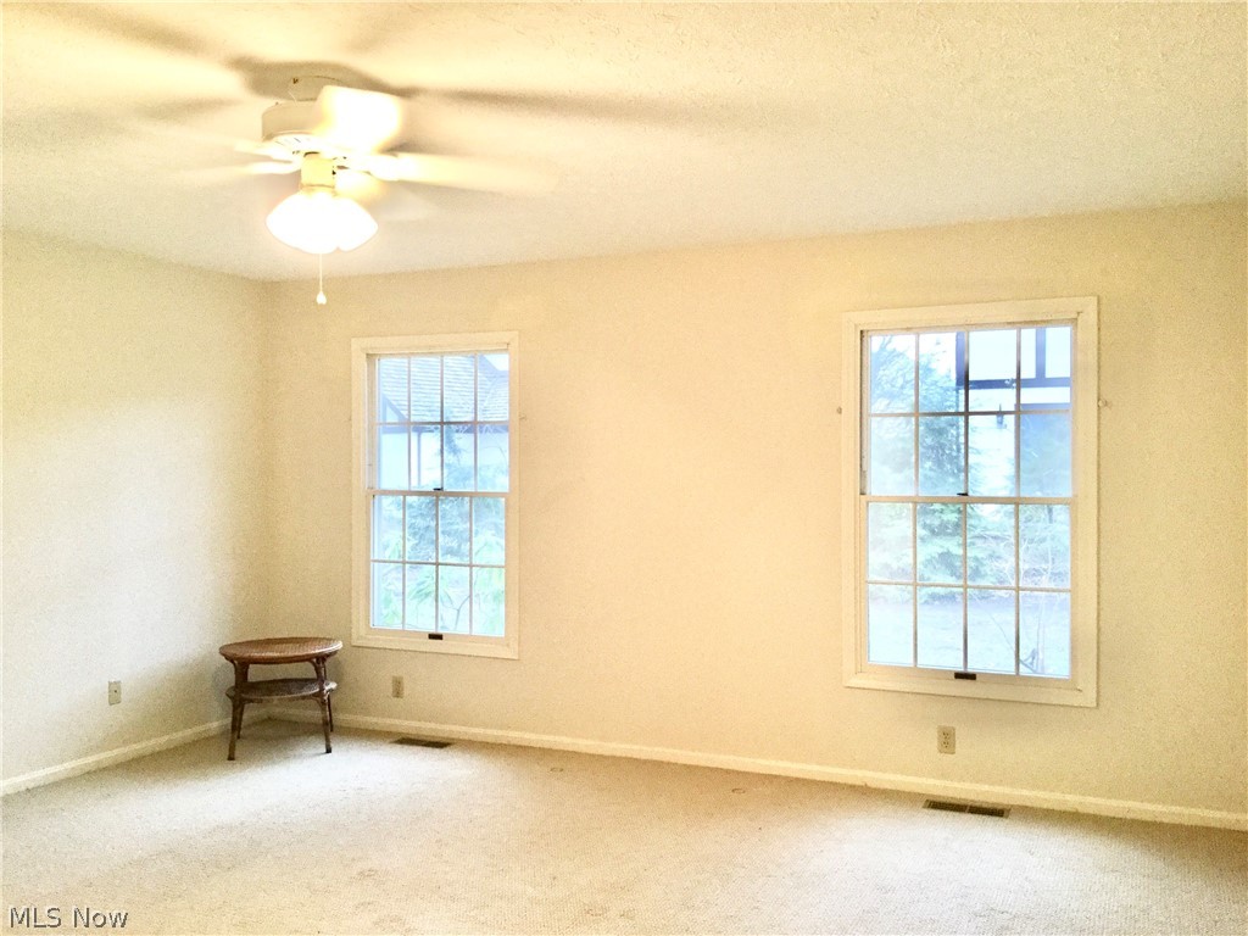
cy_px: 468
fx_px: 1118
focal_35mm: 31
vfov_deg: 45.4
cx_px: 624
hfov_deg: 58.4
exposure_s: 1/30
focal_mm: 3.3
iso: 100
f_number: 2.4
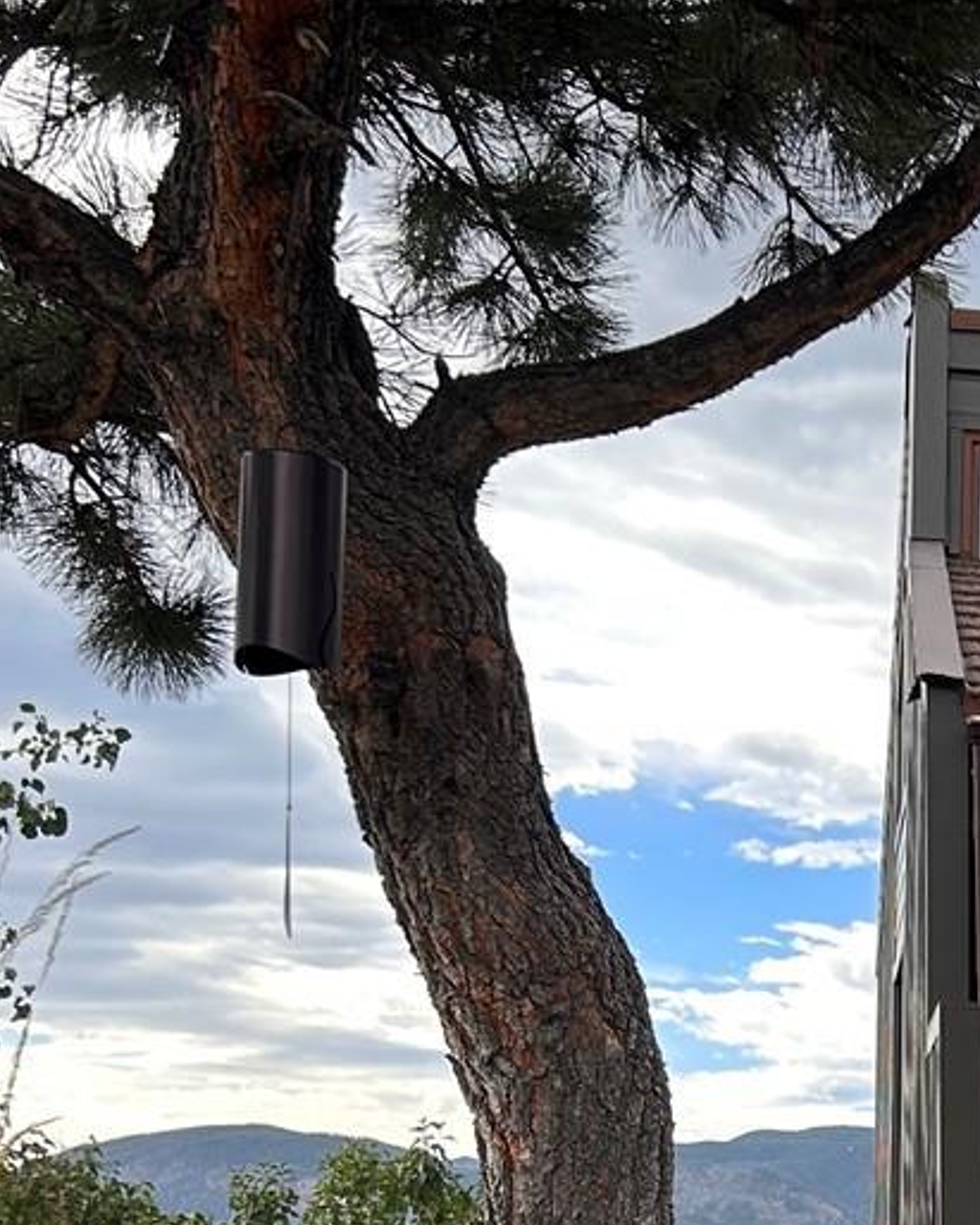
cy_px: 1392
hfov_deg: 18.5
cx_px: 1142
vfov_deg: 22.6
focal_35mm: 79
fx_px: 2865
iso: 50
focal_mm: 5.7
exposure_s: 1/780
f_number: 1.5
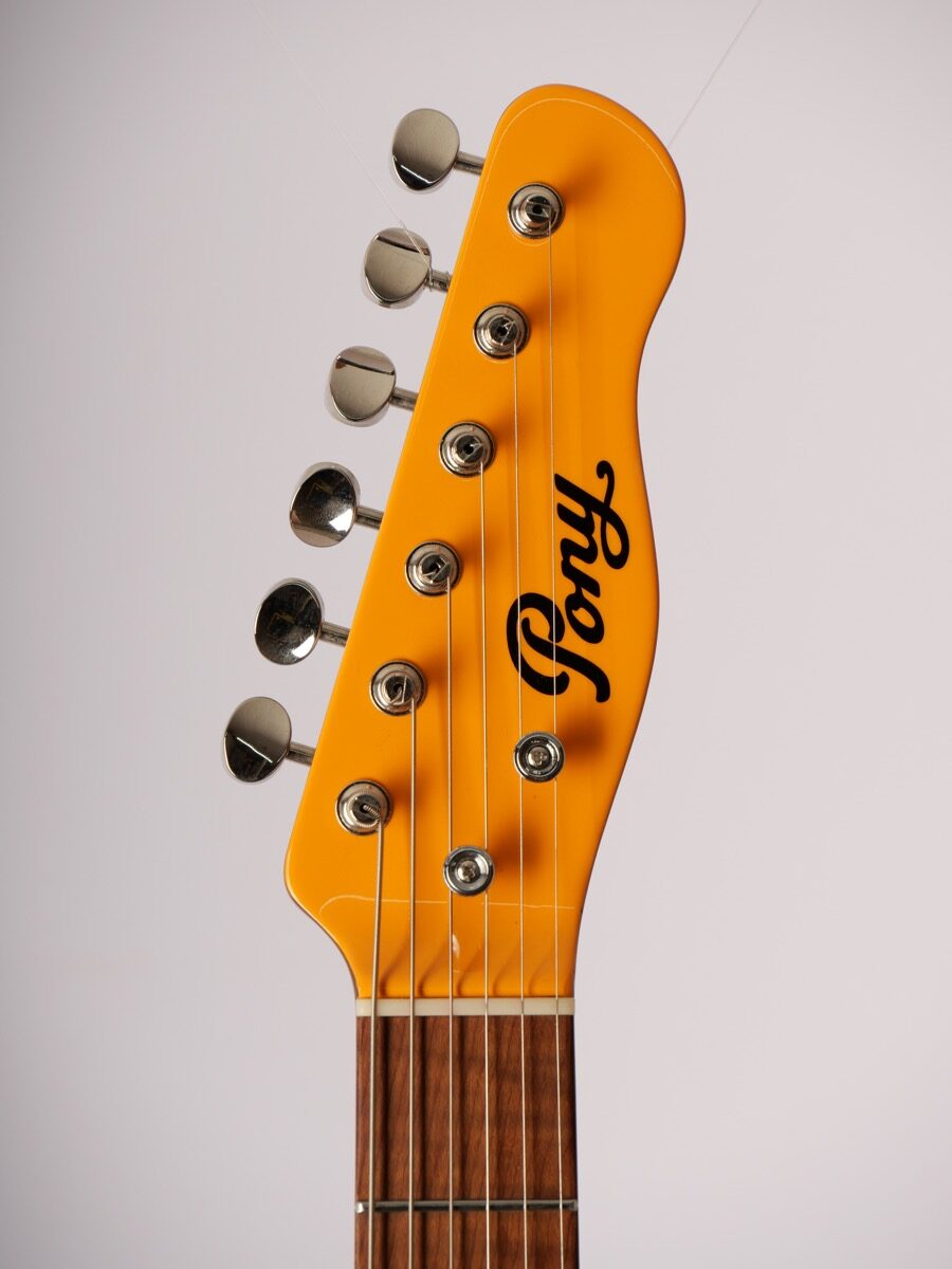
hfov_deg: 5.3
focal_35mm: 280
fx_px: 10267
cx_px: 476
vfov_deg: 7.1
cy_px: 634
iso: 200
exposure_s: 1/200
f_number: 7.1
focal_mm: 140
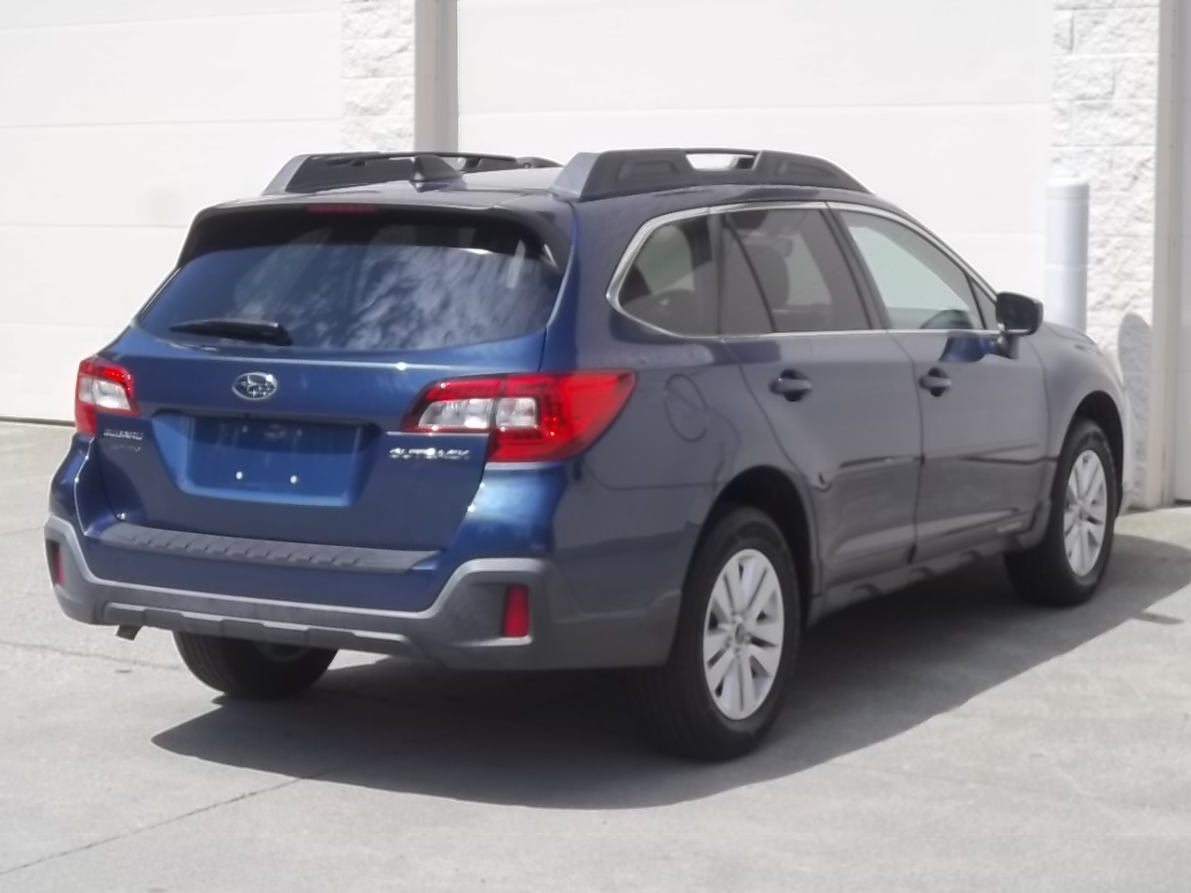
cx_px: 596
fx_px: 2443
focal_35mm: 71
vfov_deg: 20.7
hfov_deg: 27.4
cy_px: 446
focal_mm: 12.67
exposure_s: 1/250
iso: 64
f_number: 5.9
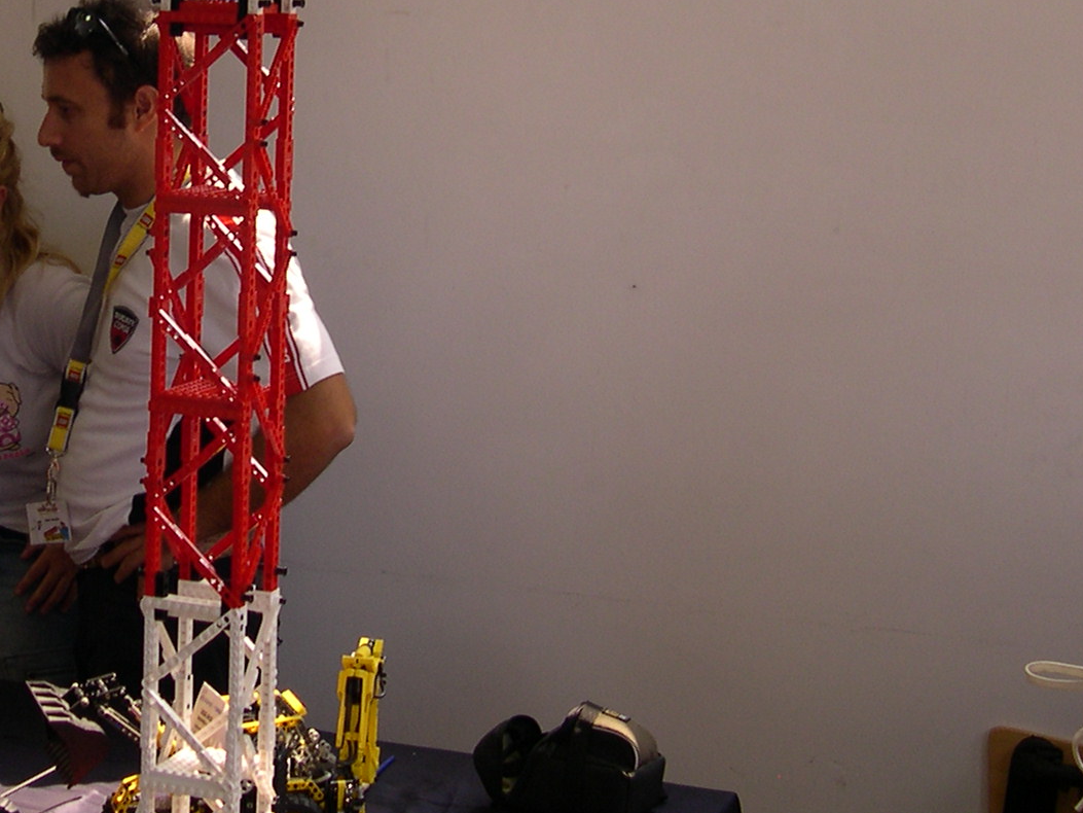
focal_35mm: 82
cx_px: 148
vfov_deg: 17.8
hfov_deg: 23.3
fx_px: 2566
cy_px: 116
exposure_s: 1/66.6
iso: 100
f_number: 2.8
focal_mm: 8
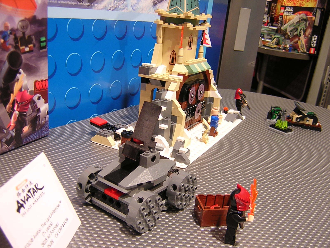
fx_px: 343
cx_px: 165
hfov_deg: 51.4
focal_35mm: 36
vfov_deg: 39.7
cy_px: 124
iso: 100
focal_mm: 4.7
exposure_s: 1/4.2
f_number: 2.6
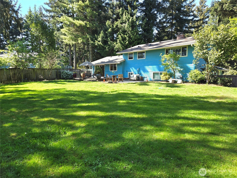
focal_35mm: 23
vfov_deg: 58.9
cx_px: 118
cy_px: 89
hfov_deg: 73.9
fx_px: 157
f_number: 1.8
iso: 25
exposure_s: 1/294
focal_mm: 5.4
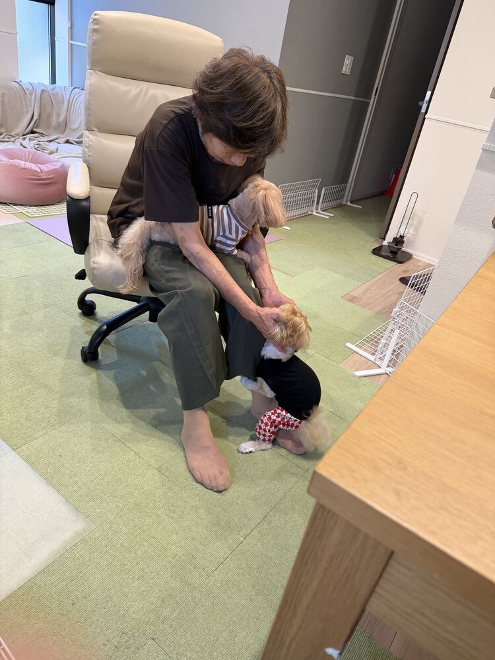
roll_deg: -10.9
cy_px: 330
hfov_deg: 56.8
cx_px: 248
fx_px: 458
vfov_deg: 71.6
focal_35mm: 24
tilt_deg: -27.1
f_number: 1.78
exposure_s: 1/50
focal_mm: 6.76
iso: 200
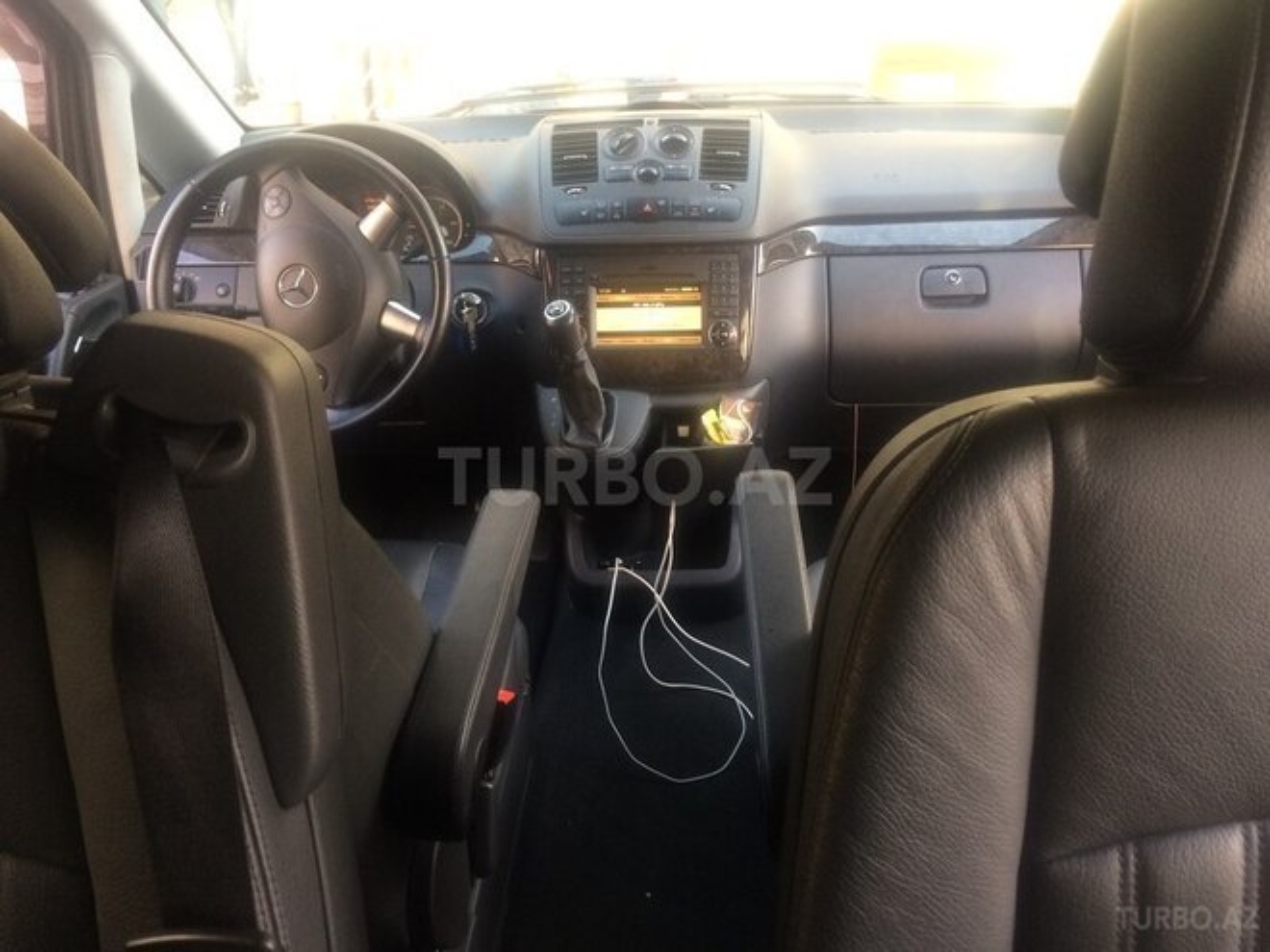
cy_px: 476
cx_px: 635
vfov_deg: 48.2
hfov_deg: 61.7
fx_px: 1064
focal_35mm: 29
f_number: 2.2
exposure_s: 1/33
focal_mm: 4.15
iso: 100
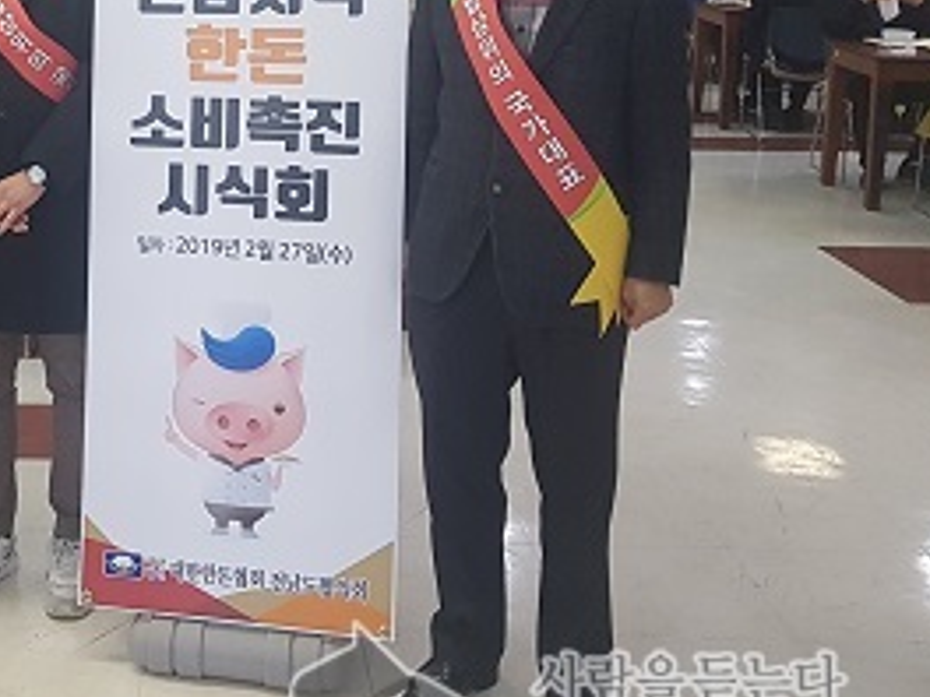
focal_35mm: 59
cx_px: 63
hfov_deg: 31.0
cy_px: 99
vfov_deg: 24.3
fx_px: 1585
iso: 200
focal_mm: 4.3
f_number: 1.7
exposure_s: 1/60
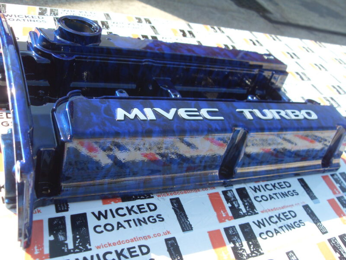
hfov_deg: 52.6
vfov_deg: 40.7
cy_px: 130
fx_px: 350
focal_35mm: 35
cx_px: 173
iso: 80
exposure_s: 1/350
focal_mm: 6.3
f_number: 2.8
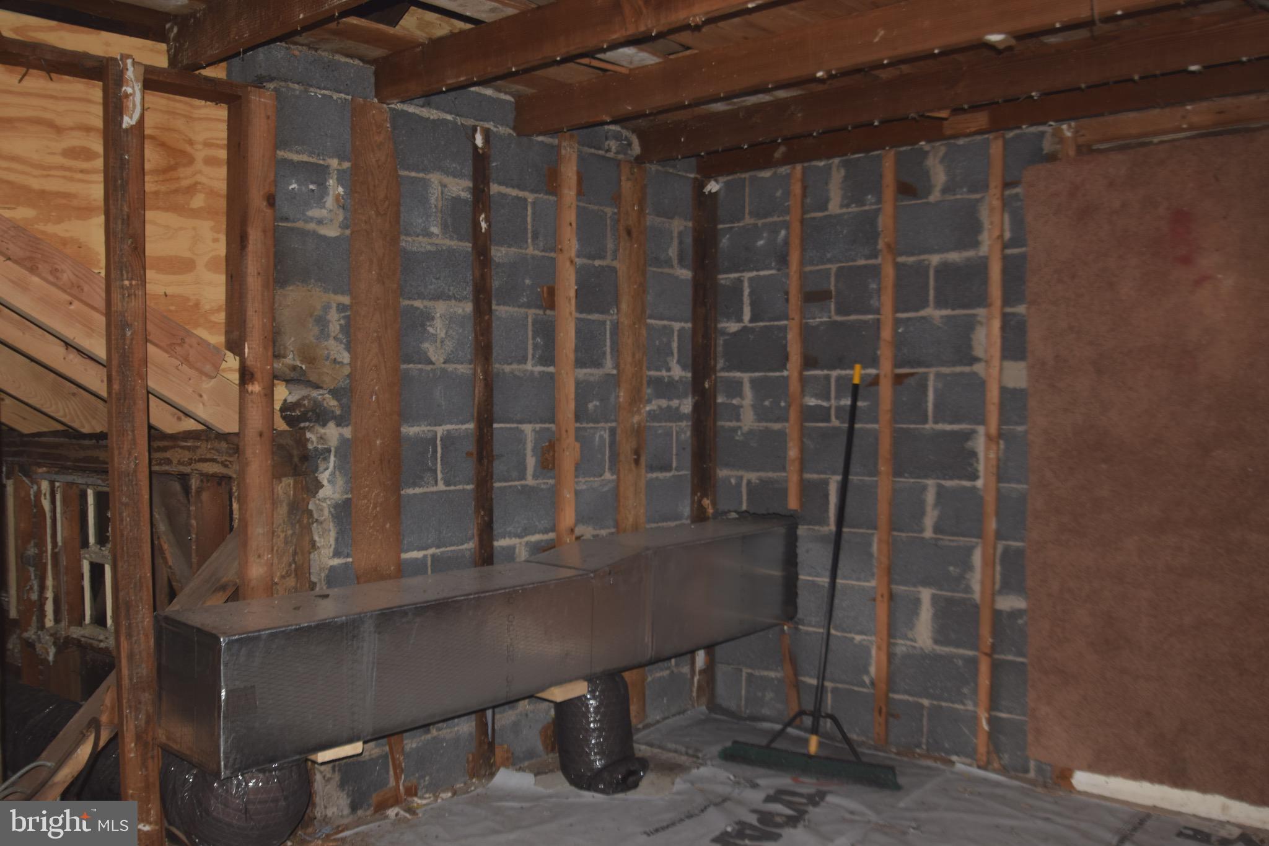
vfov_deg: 43.6
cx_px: 634
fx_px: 1057
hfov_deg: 61.9
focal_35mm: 30
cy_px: 423
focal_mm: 20
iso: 100
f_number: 4.2
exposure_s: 1/60
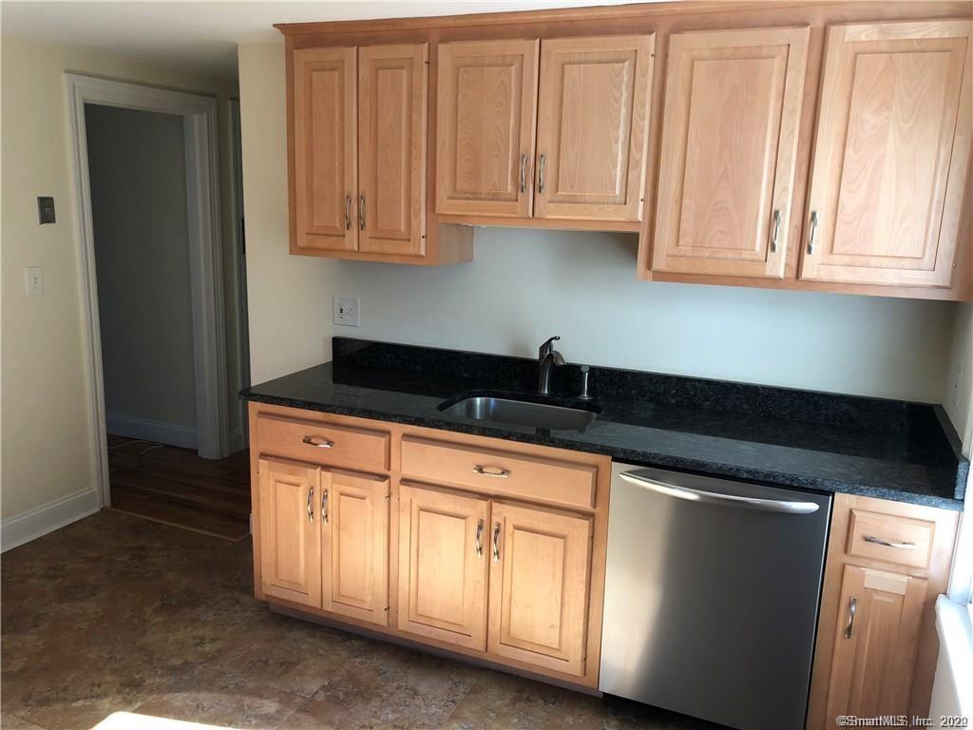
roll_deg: -1.7
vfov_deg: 49.7
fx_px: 787
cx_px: 486
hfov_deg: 63.4
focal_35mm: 28
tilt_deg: -11.3
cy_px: 365
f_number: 1.8
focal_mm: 4
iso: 25
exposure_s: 1/40
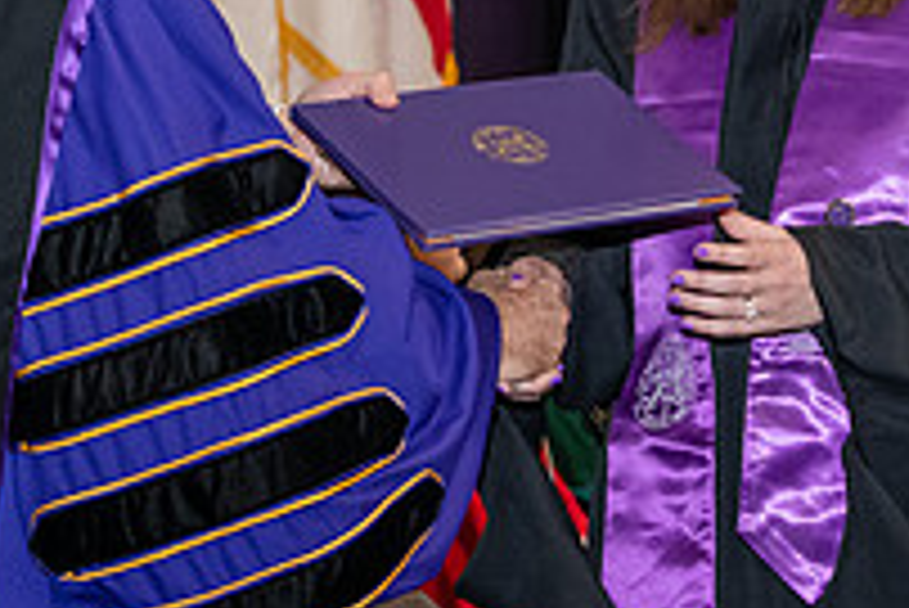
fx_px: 5079
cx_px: 342
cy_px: -11
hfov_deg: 10.2
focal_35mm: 201
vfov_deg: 6.8
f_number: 5.6
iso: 2500
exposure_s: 1/200
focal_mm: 70
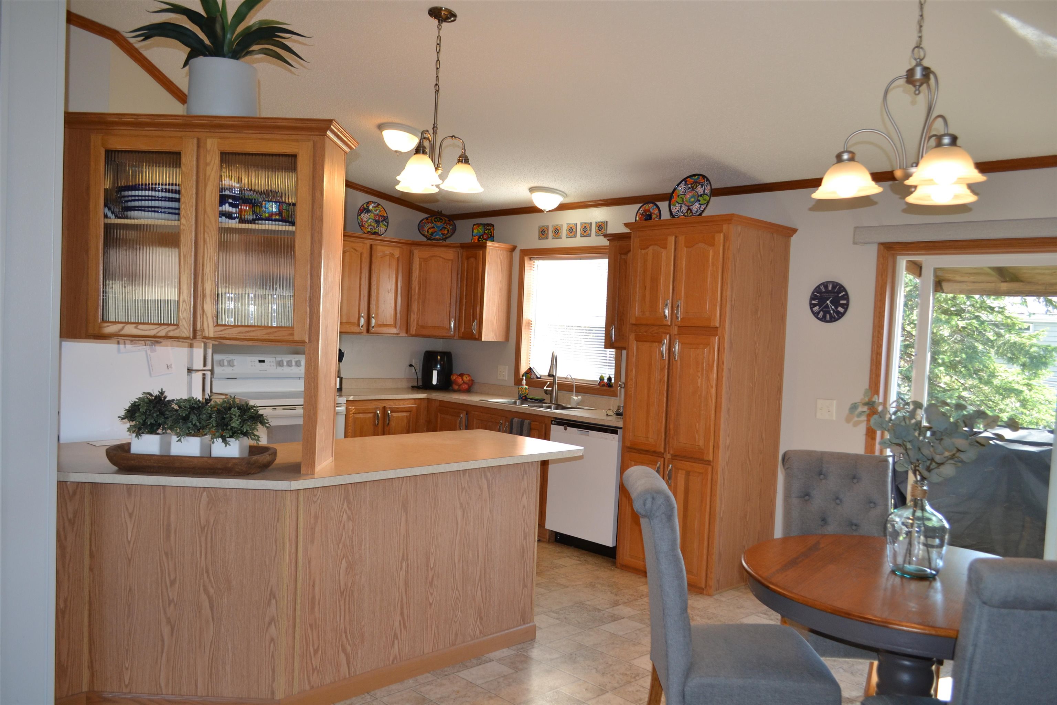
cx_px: 528
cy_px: 352
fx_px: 793
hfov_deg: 67.4
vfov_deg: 47.9
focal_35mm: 27
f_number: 4
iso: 400
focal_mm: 18
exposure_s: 1/80
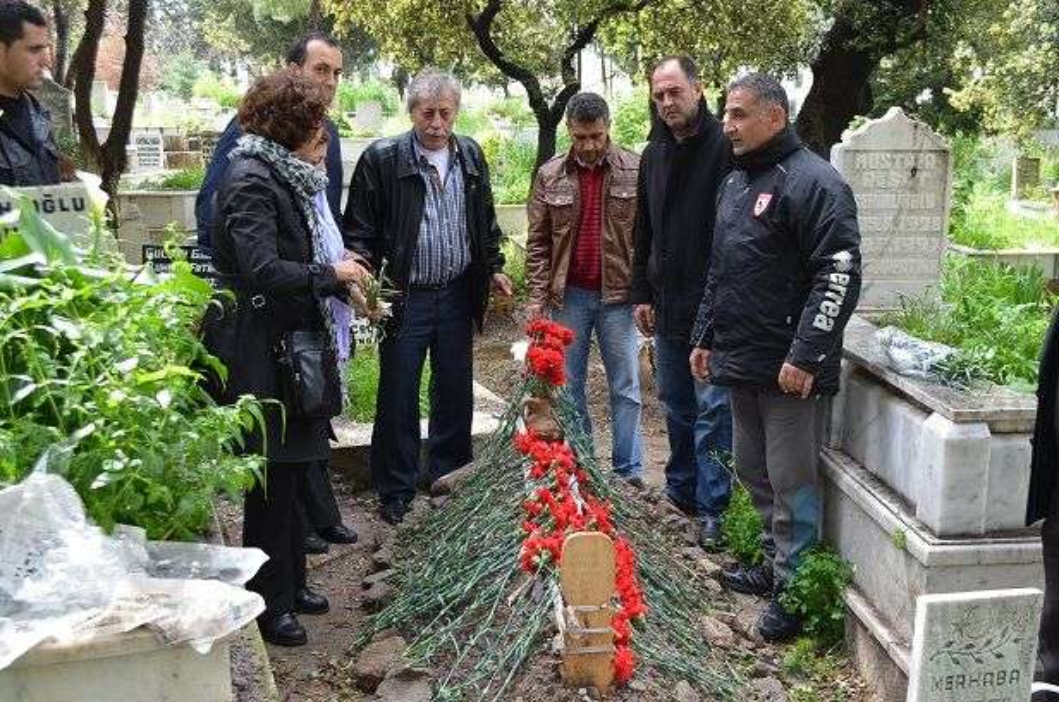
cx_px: 530
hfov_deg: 49.6
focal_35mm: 39
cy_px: 351
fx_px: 1145
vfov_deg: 34.1
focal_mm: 26
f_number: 5.6
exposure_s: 1/125
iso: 250
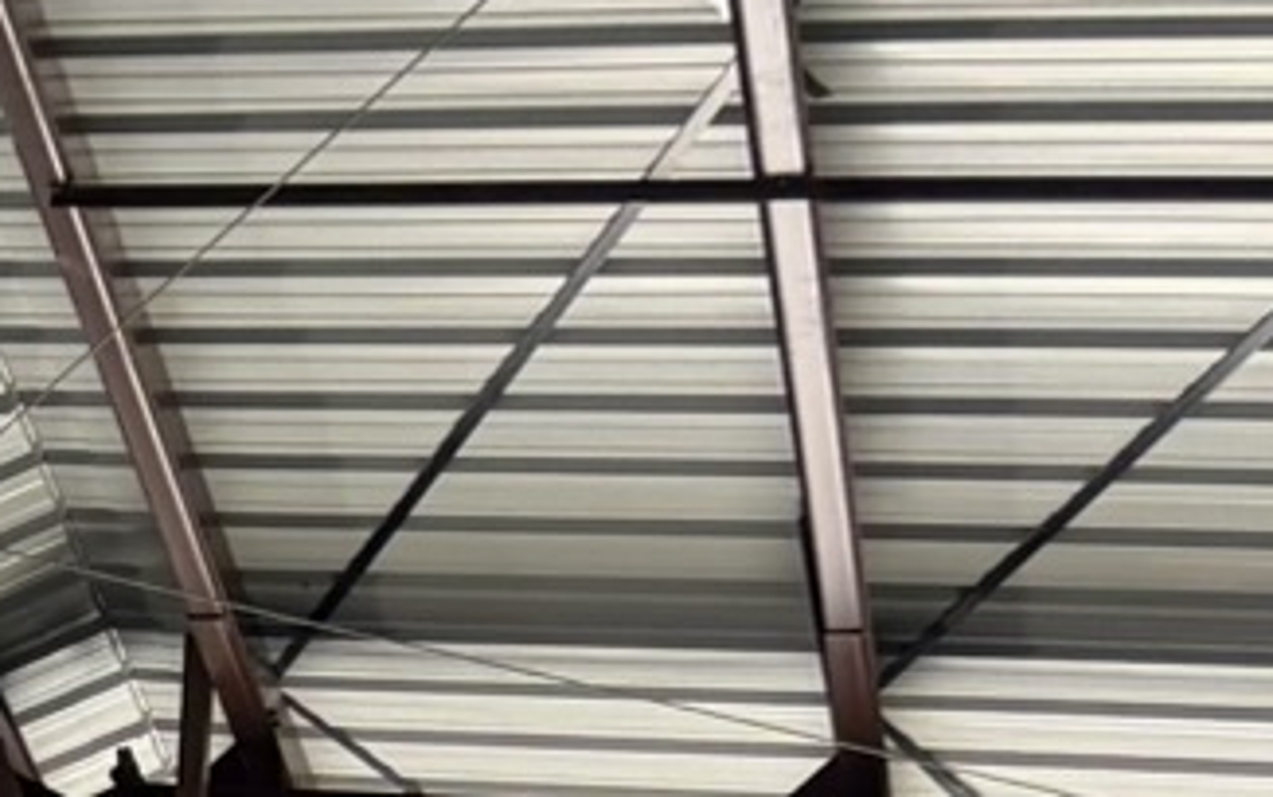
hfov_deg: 9.9
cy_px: 2051
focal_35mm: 173
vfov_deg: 7.1
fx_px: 6004
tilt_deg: +11.7
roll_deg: -1.2
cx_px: -2222
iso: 64
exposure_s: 1/122
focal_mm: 5.96
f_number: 1.6
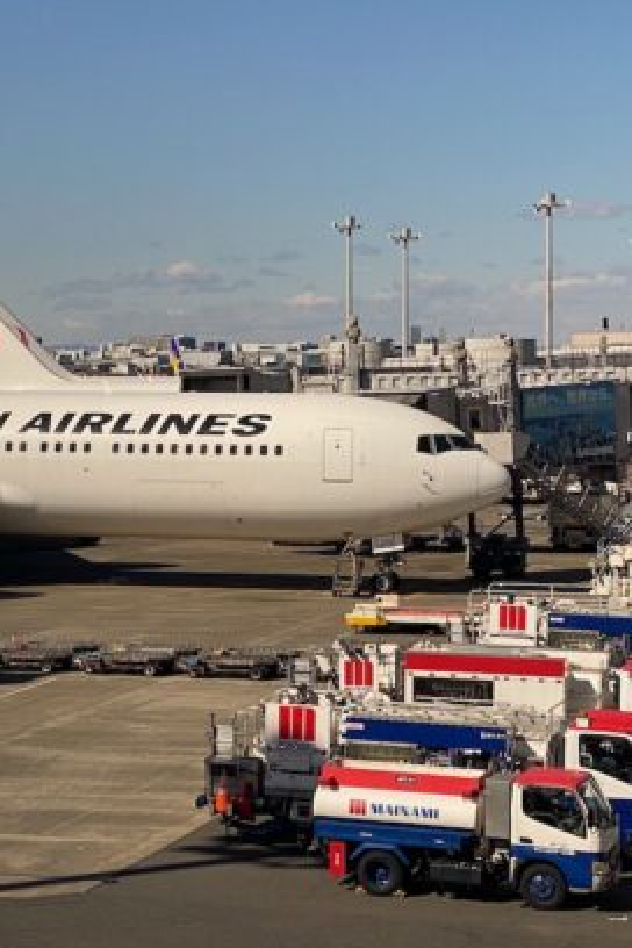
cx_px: 37
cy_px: 360
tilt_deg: -0.4
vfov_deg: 19.2
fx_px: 2791
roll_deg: -0.3
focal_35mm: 106
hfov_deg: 12.8
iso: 20
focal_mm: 6
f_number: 2
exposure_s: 1/1065
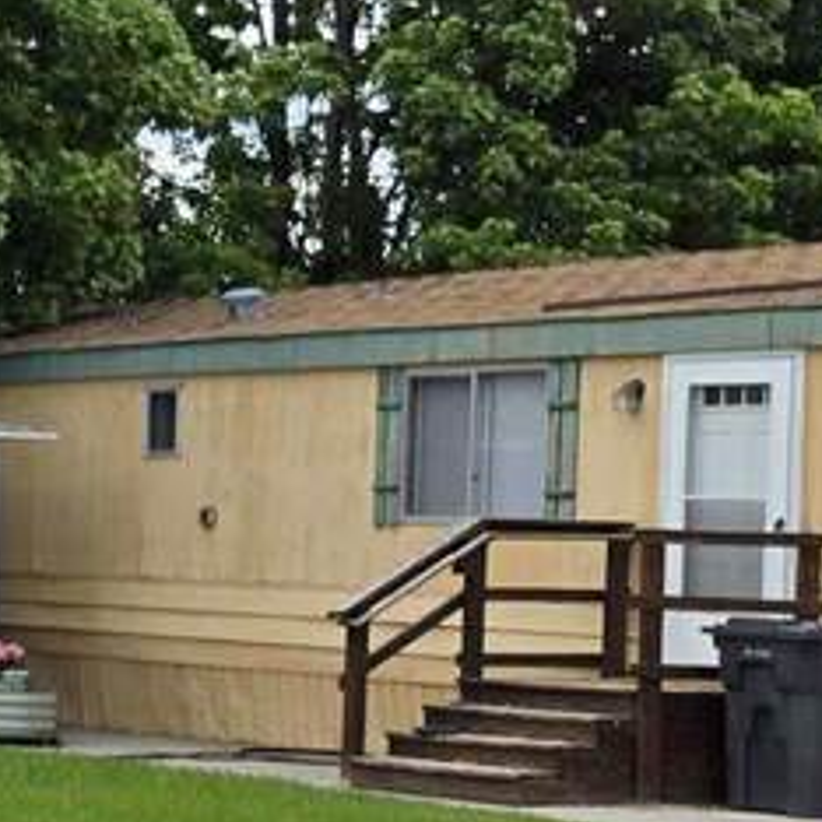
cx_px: -1208
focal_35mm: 111
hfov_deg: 12.2
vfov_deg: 15.6
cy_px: 580
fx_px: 2982
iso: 25
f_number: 1.8
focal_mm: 5.4
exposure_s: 1/1414
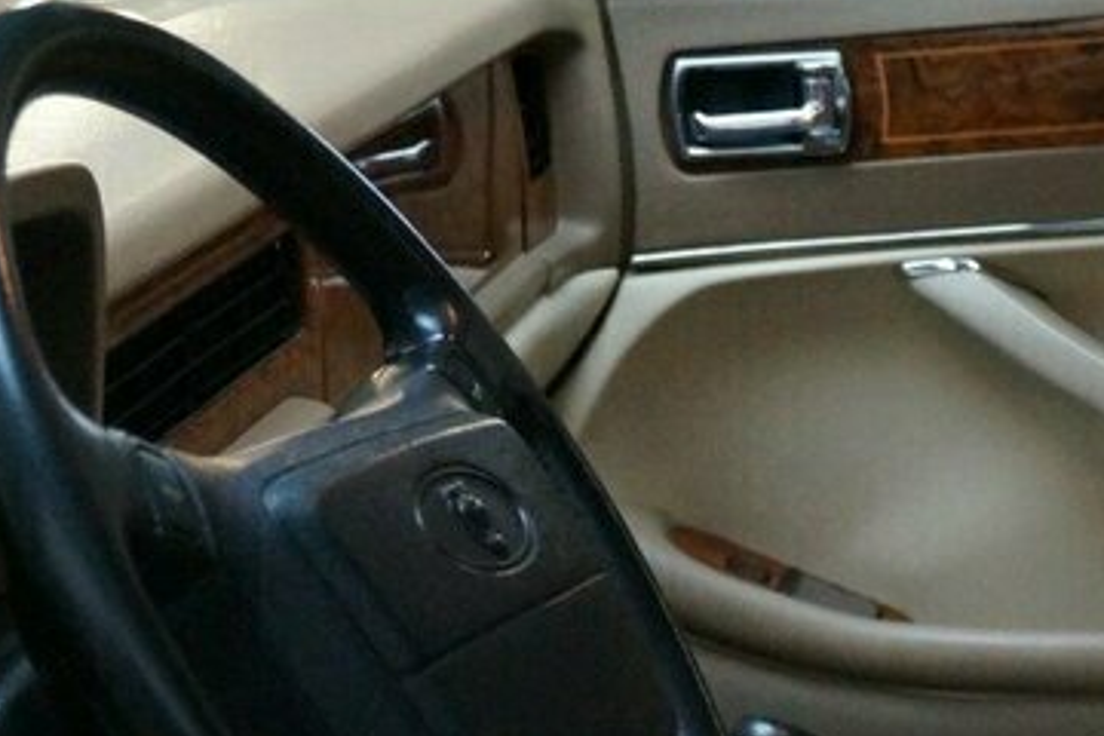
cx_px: 1110
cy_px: 995
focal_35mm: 120
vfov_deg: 11.1
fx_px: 3680
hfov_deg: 16.7
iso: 3200
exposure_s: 1/100
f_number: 4
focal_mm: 24
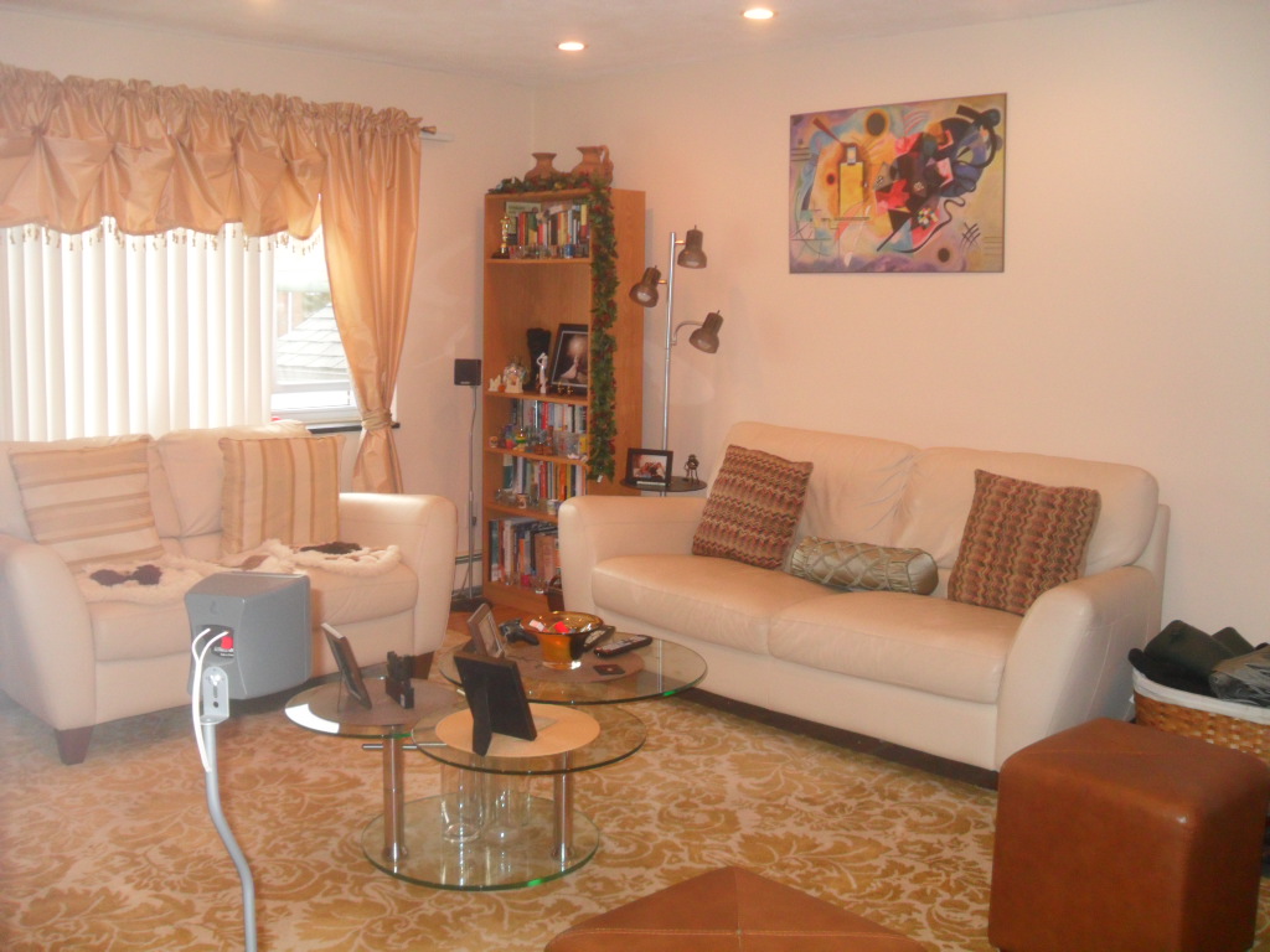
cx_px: 635
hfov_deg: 52.6
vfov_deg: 40.7
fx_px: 1284
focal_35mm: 35
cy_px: 476
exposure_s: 1/45
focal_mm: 6.2
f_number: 2.8
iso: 200
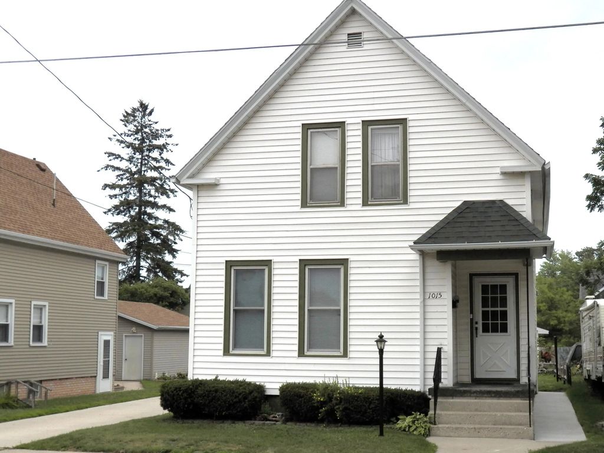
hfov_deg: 38.2
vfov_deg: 29.1
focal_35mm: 50
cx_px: 302
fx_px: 872
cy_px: 226
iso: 125
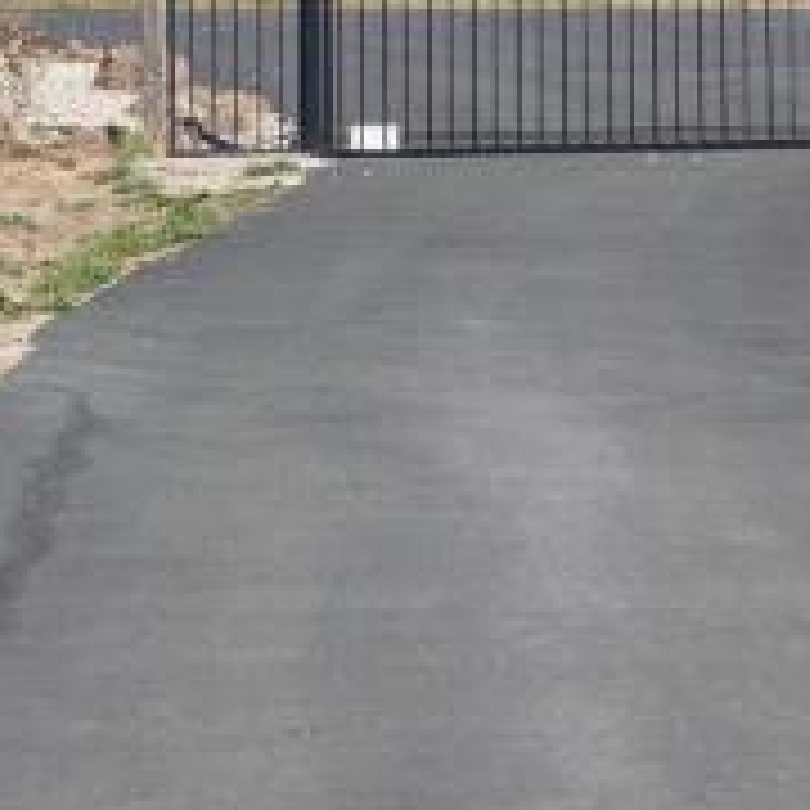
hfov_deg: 8.2
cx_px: 230
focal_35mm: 213
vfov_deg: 8.2
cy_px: 14
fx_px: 5639
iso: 320
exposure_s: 1/320
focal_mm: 30
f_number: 16
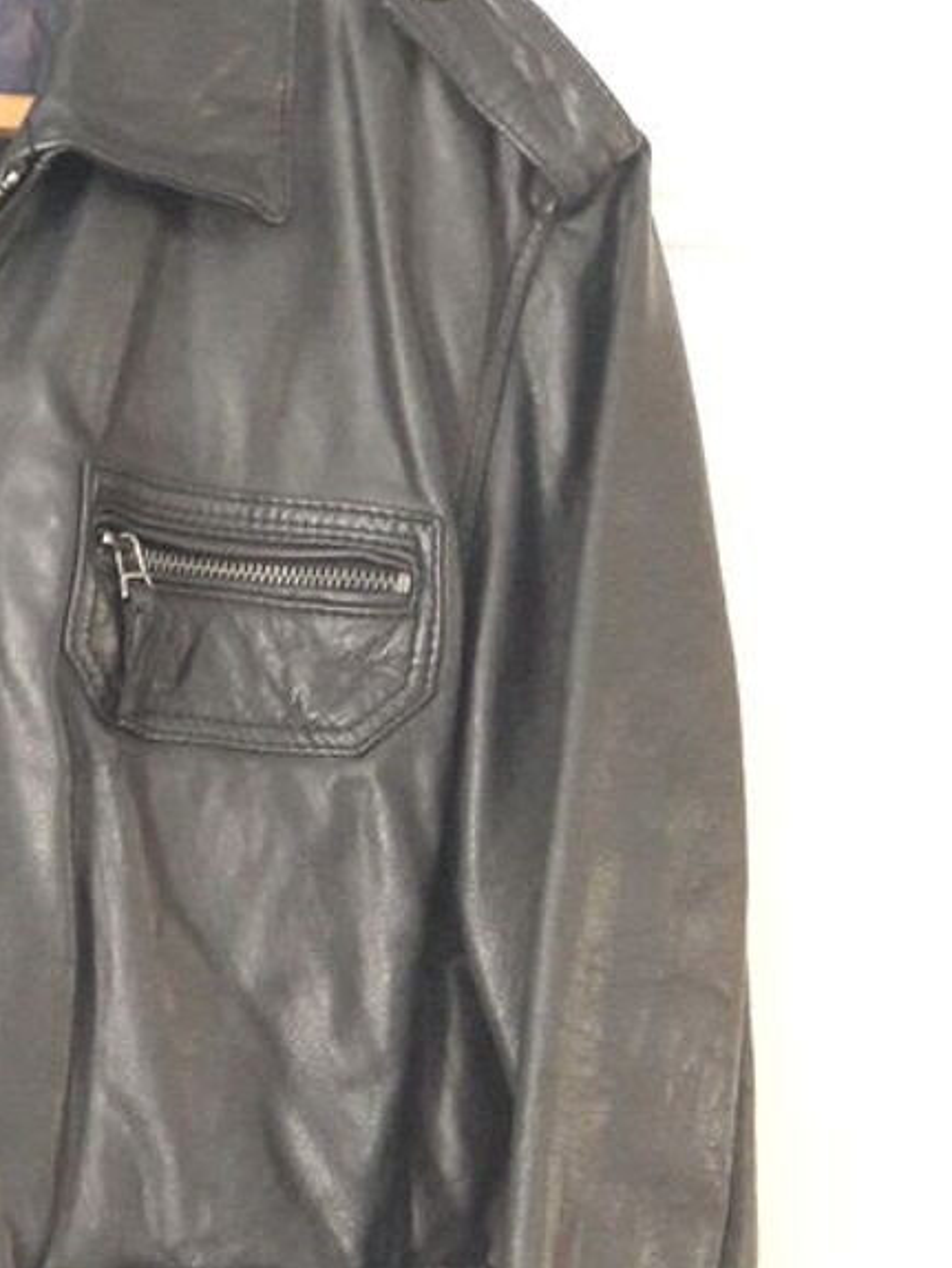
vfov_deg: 29.3
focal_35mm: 65
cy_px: 958
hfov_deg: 21.4
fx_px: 2382
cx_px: -117
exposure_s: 1/17
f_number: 1.9
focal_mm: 3.7
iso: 400
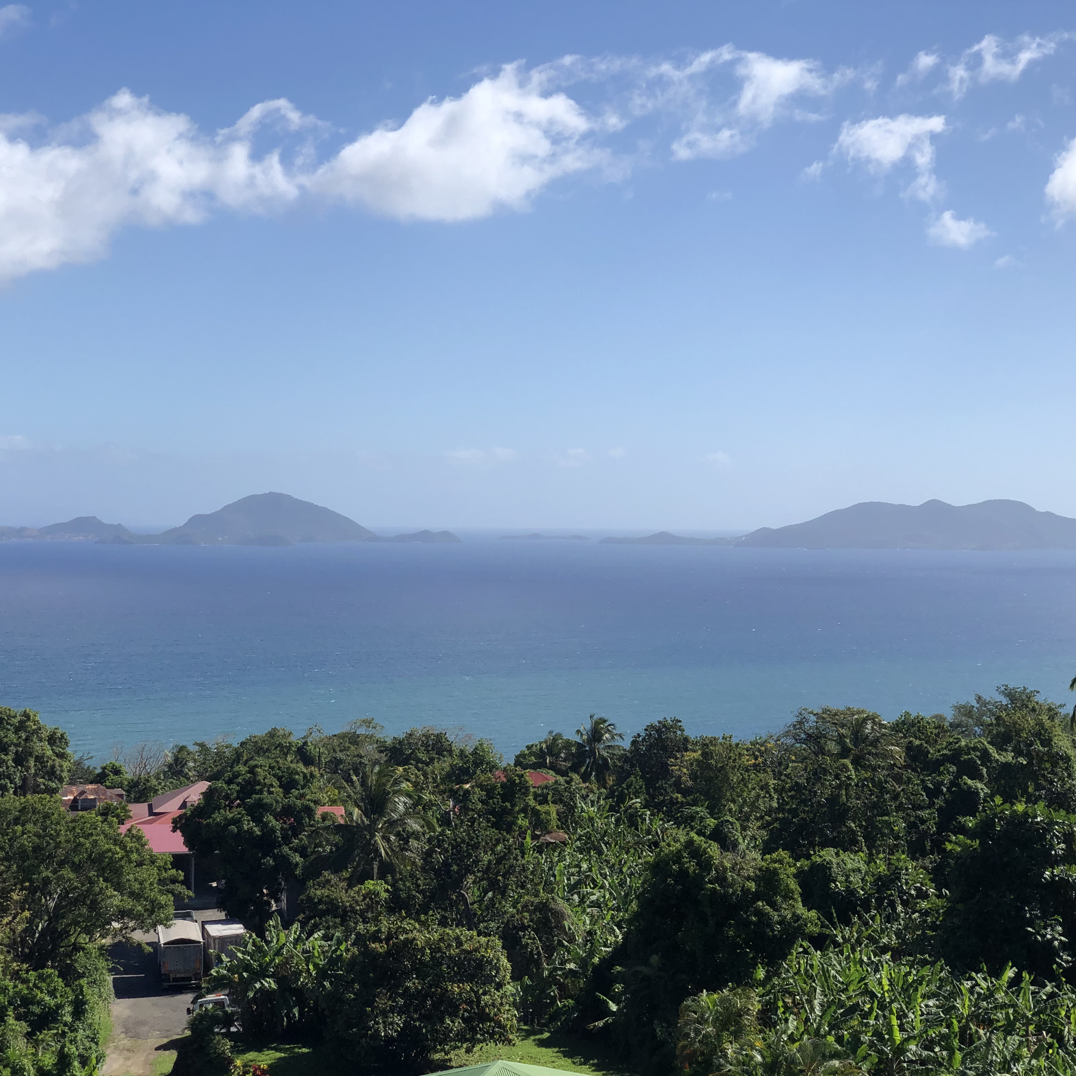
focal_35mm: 62
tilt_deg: -0.1
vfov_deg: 27.7
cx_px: 512
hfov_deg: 27.7
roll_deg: +0.6
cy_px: 535
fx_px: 2180
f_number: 2.4
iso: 16
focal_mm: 6
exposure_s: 1/1919
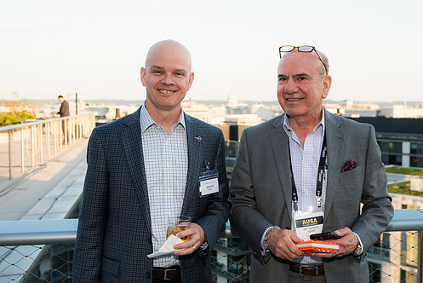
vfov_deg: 27.6
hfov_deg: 40.2
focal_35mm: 49
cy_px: 152
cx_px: 243
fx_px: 576
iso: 400
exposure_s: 1/320
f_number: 5.6
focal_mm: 42
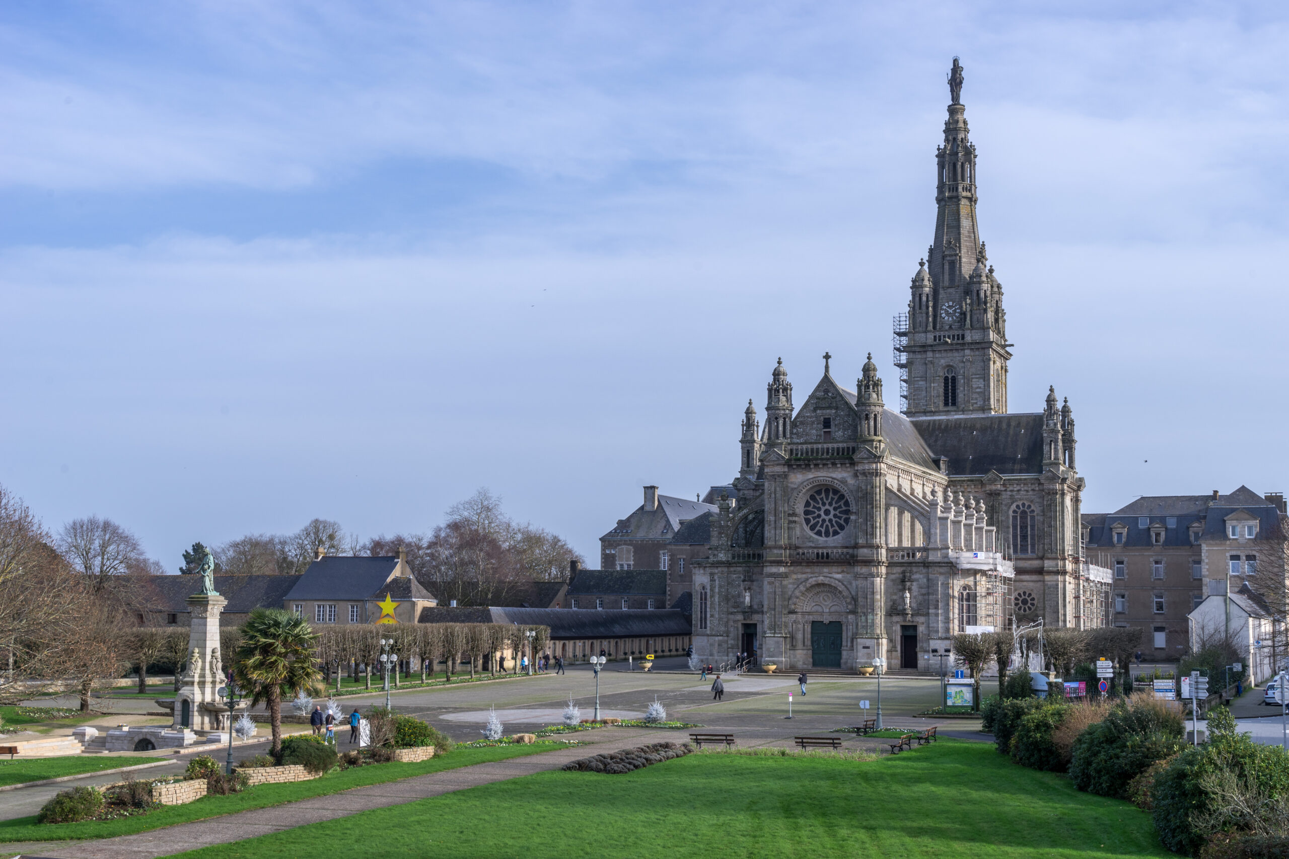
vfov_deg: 29.2
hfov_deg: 42.7
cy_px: 430
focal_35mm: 46
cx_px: 644
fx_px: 1647
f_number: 13
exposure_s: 1/80
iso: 100
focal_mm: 46
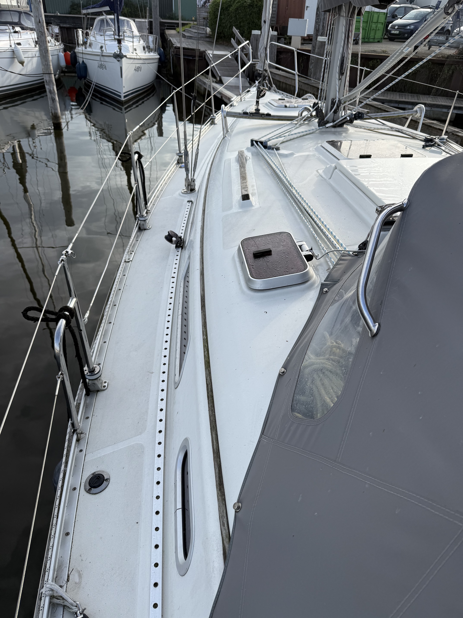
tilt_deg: -33.0
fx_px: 428
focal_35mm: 24
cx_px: 232
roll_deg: -3.4
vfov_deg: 71.6
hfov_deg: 56.8
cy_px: 309
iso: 80
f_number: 1.78
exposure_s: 1/2169
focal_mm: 6.76
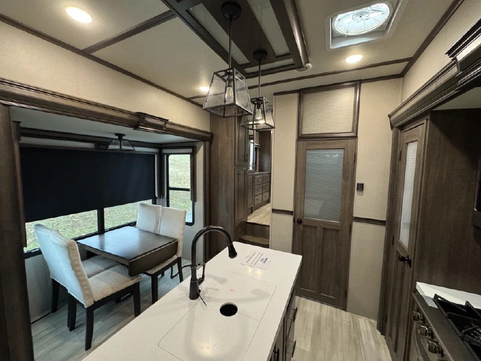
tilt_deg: -2.6
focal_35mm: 14
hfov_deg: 102.1
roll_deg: +0.0
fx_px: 195
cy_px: 180
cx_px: 240
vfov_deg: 85.7
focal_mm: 2.22
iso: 500
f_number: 2.2
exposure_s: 1/60
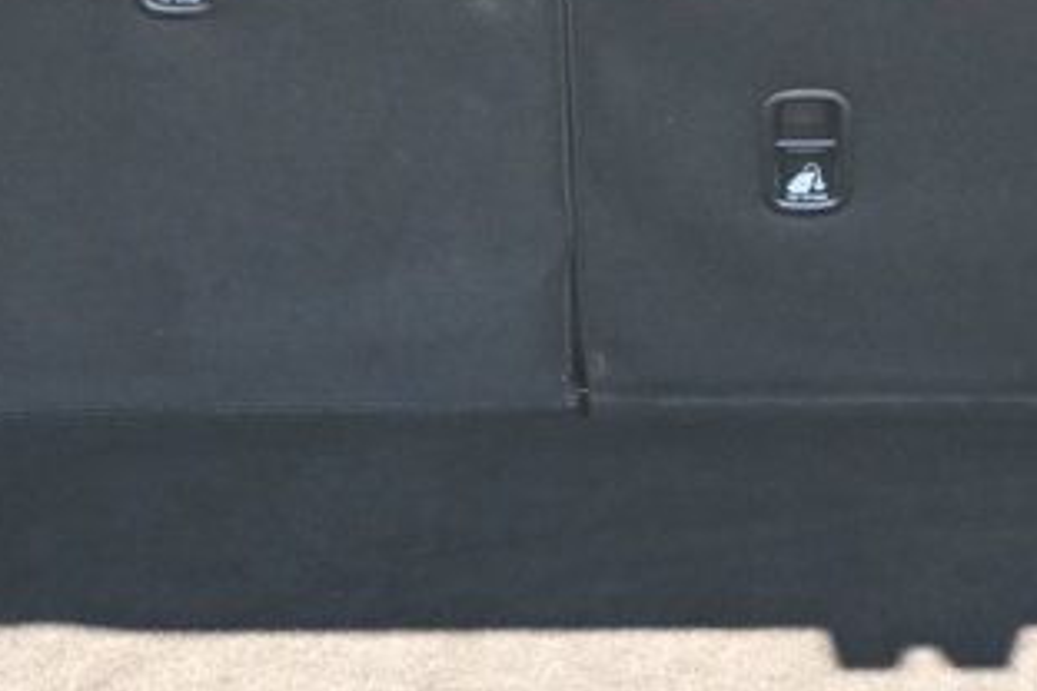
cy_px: 233
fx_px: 4108
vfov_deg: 9.6
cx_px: 828
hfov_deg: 14.3
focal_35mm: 143
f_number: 4.8
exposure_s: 1/125
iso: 800
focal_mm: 29
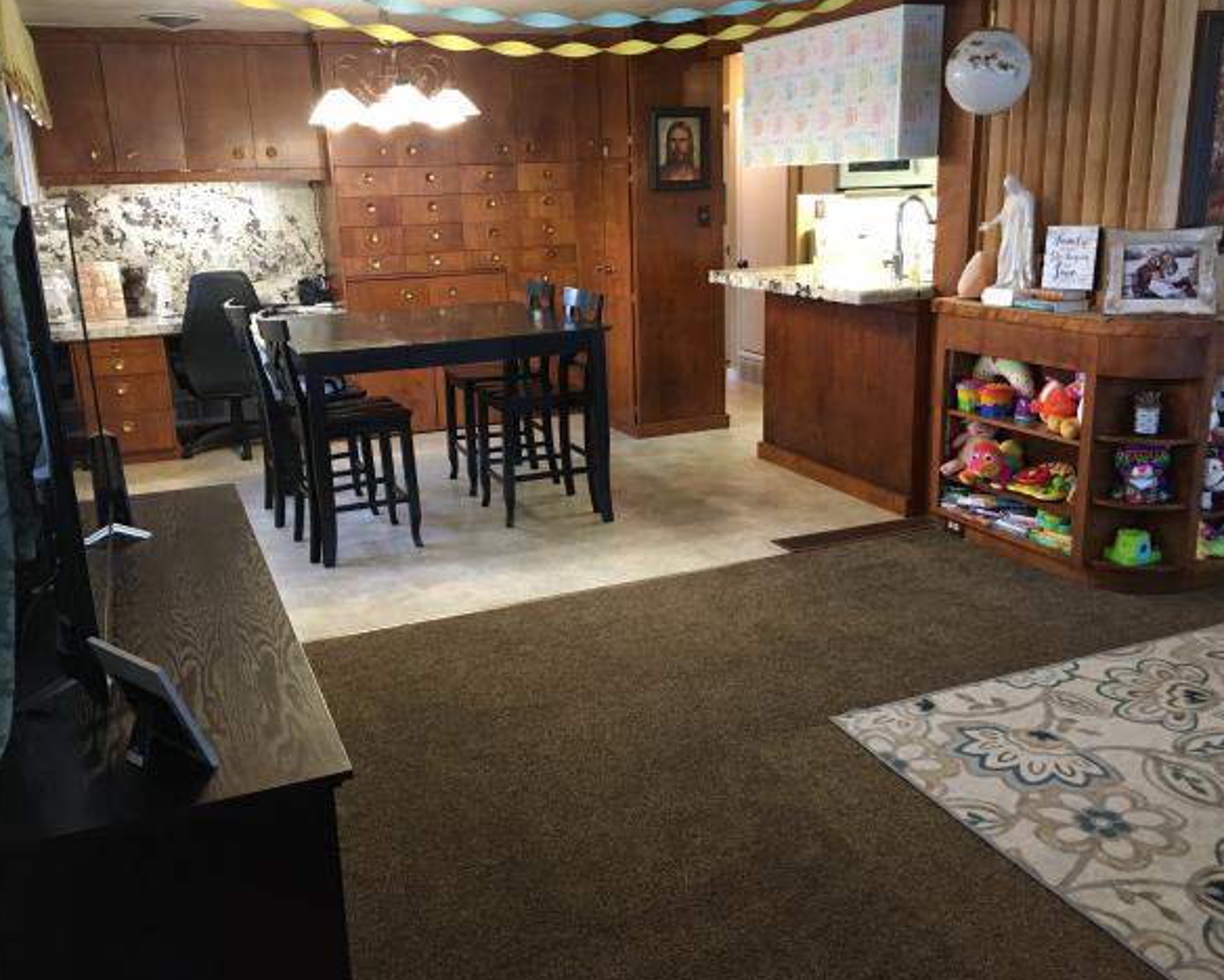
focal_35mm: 31
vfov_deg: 47.2
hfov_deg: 57.1
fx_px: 1124
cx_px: 627
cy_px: 490
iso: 200
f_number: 2.2
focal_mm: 4.15
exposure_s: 1/24
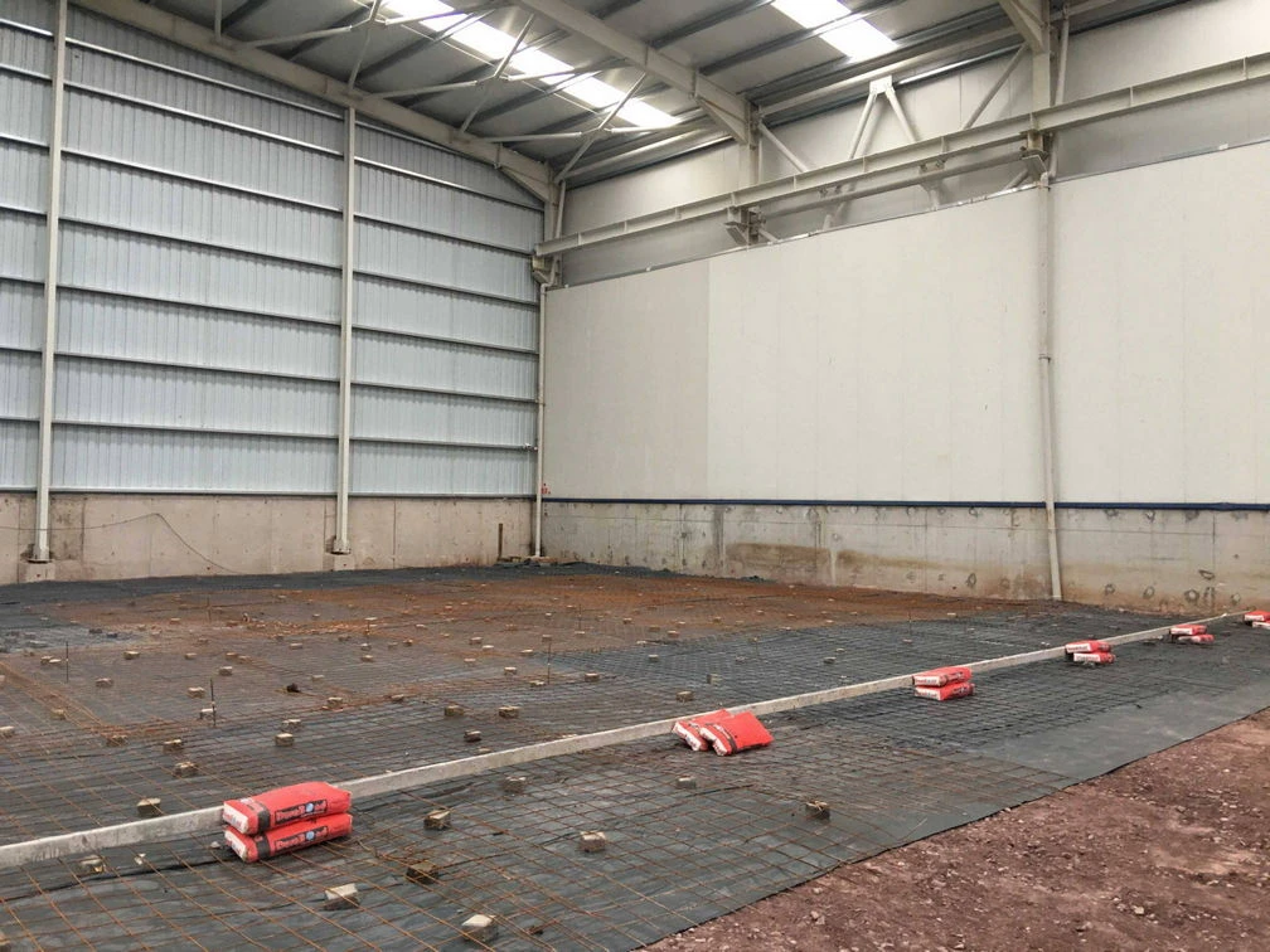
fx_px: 1064
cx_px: 635
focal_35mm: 29
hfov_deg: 61.7
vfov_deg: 48.2
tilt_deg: +3.0
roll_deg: -1.2
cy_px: 476
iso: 40
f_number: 2.2
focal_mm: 4.15
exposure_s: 1/17
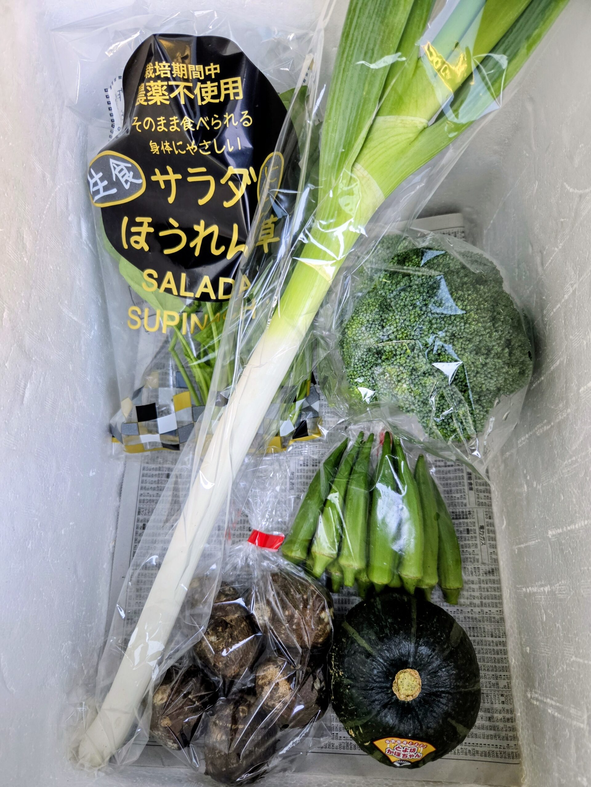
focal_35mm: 23
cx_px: 296
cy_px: 394
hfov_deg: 58.9
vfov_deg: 73.9
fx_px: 524
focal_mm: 5.4
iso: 125
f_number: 1.8
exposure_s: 1/100
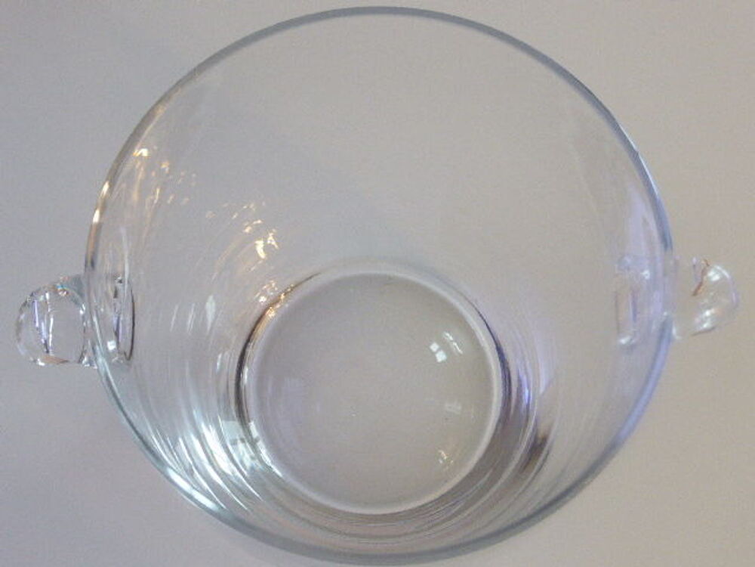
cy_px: 284
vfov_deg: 33.6
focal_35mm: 43
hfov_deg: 43.9
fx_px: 938
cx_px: 378
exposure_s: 1/25
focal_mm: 7.4
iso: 400
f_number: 3.9
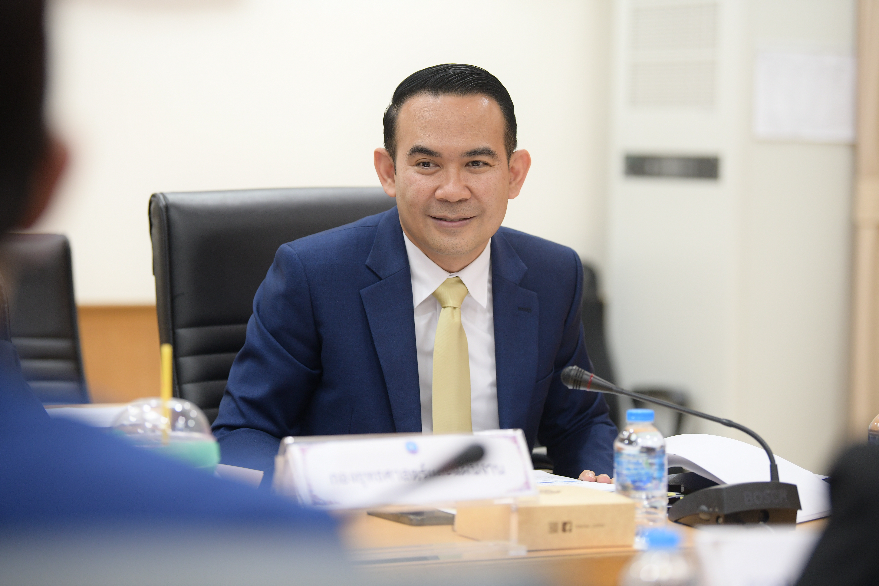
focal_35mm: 125
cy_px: 293
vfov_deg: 11.0
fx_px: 3052
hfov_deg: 16.4
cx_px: 440
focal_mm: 125
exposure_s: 1/160
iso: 1250
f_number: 2.8
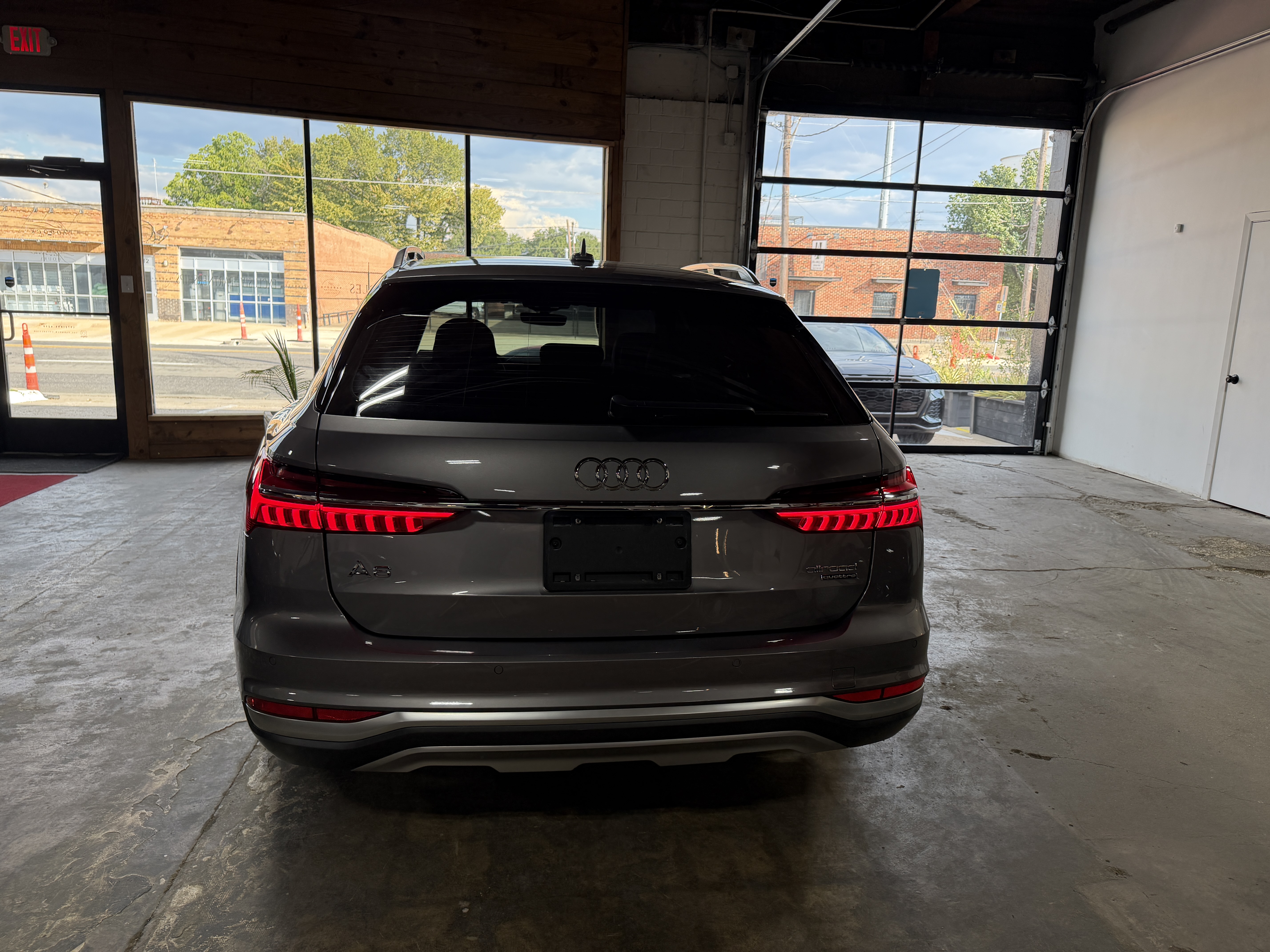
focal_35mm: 24
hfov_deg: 71.6
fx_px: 881
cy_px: 476
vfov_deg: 56.8
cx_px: 635
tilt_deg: -10.9
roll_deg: -0.8
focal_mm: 6.76
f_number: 1.78
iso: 100
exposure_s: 1/484
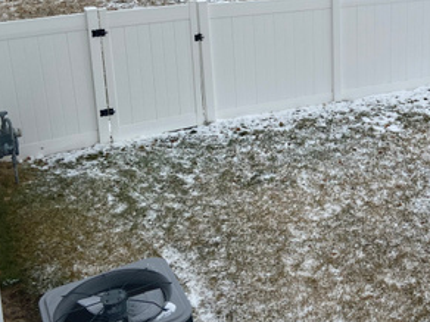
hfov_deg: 32.1
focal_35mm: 57
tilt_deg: -18.3
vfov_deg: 25.2
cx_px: 390
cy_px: 57
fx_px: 708
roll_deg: +0.4
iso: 32
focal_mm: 4.25
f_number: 1.8
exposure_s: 1/1159
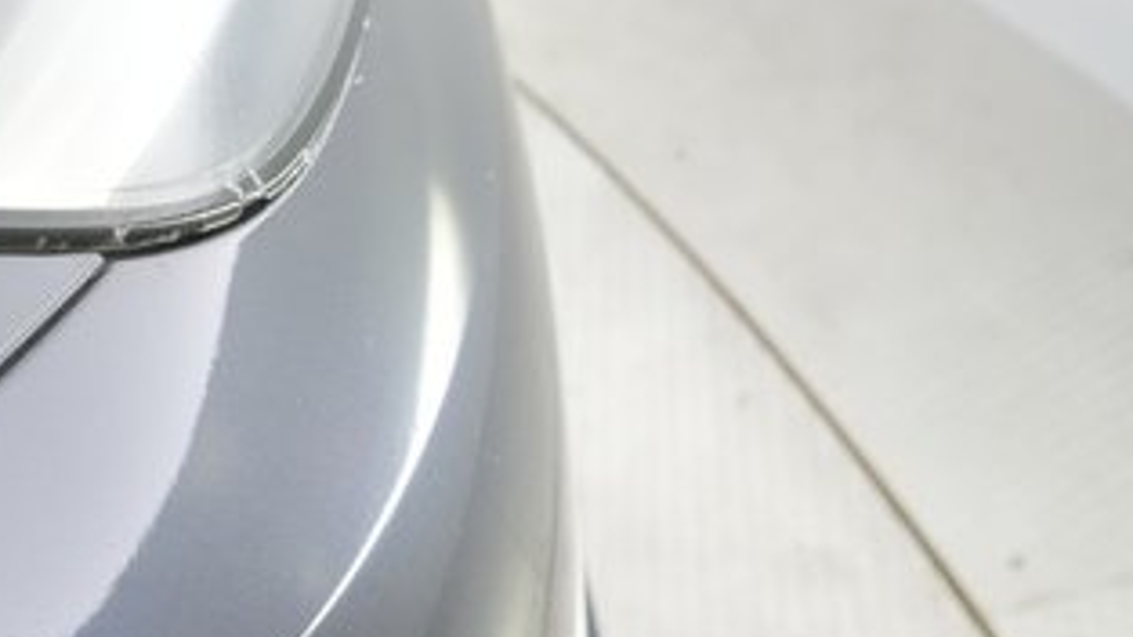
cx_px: 181
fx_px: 1802
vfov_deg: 19.2
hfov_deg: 33.6
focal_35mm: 60
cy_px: -76
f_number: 5.6
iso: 6400
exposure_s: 1/100
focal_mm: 28
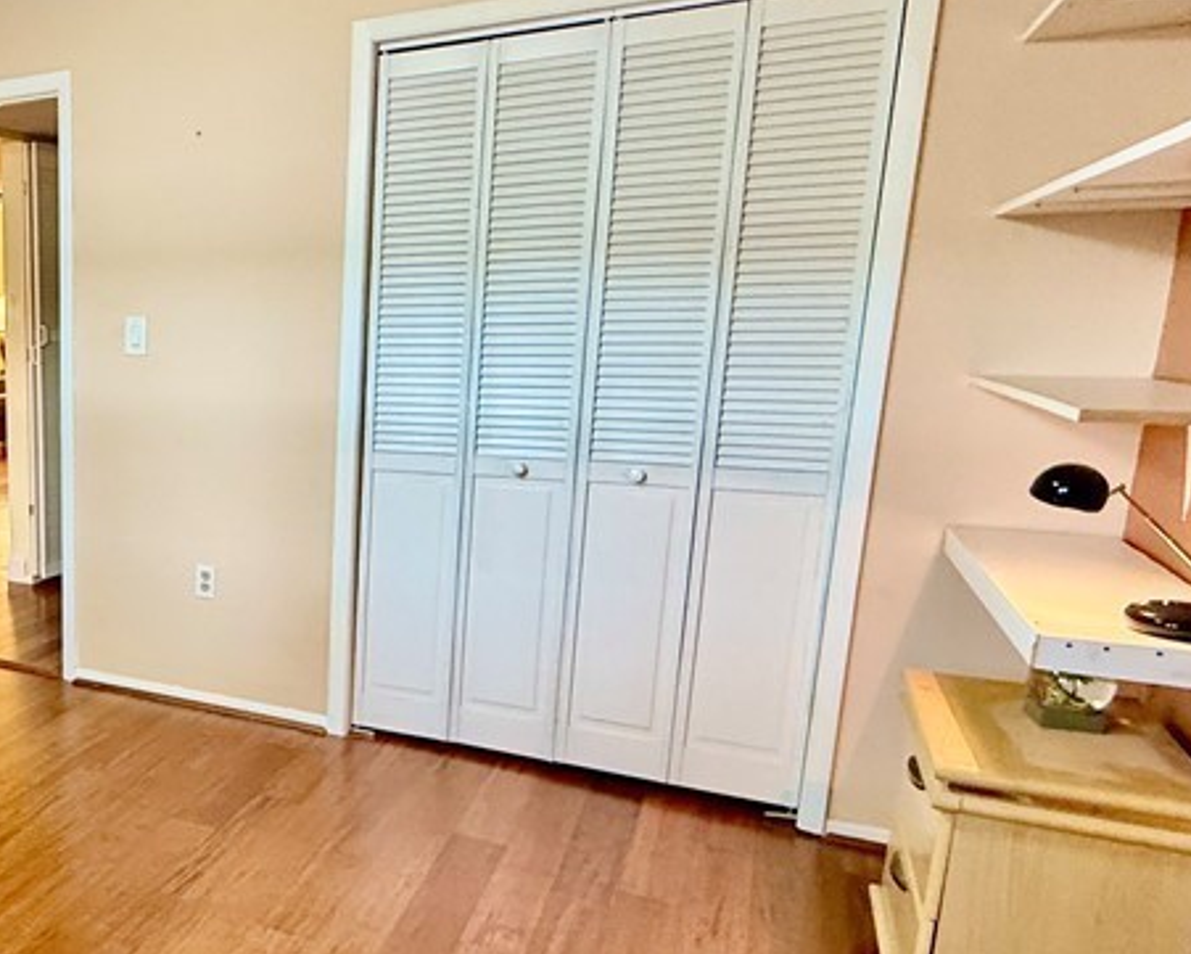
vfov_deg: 47.0
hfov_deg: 49.0
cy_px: 536
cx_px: 55
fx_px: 1093
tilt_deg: -10.6
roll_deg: +0.9
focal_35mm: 31
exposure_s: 1/60
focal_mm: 2.22
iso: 320
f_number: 2.2
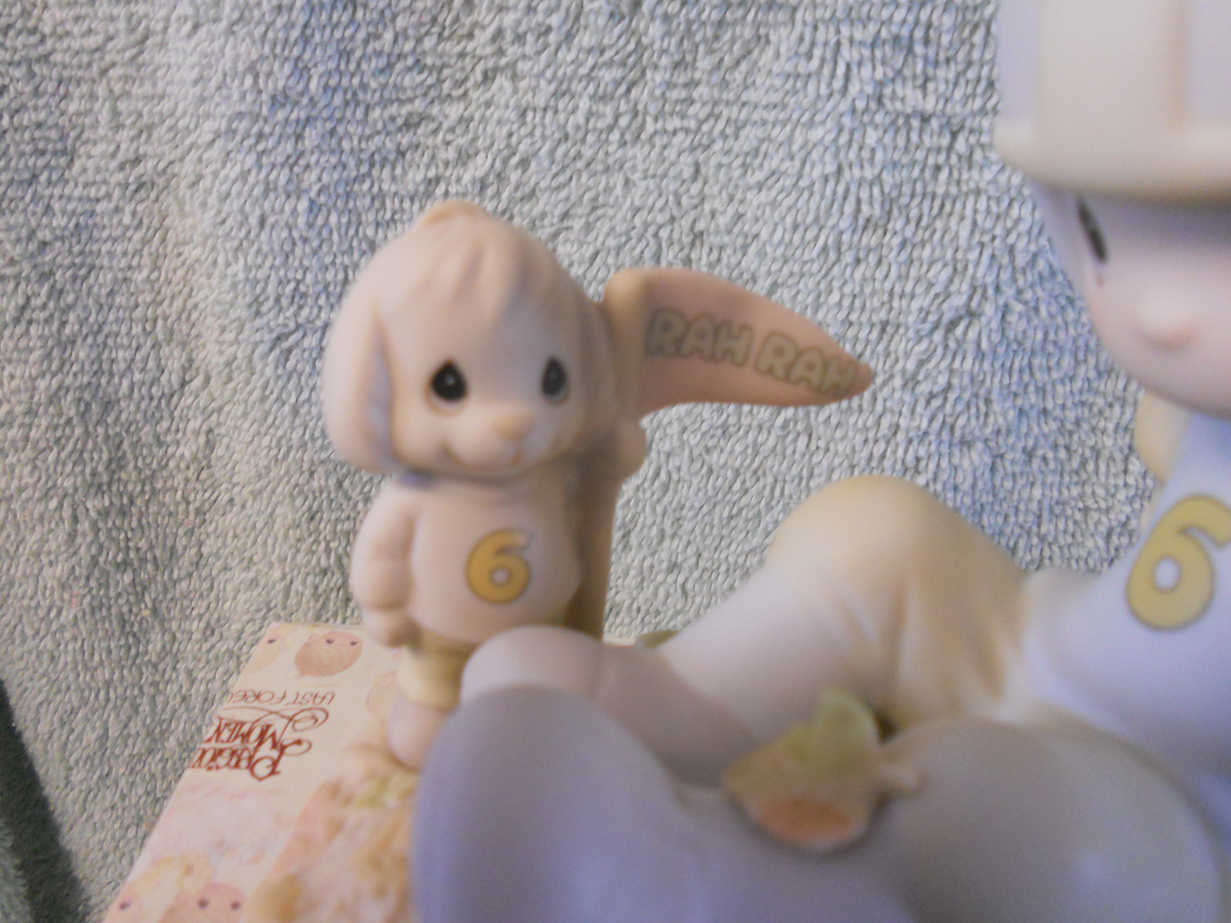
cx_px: 616
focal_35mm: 32
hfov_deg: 56.8
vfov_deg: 44.2
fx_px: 1138
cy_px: 462
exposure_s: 1/30
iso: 400
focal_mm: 5.8
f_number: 3.5
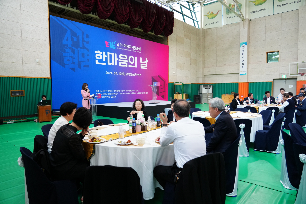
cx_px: 153
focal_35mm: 24
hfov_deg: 73.7
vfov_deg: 53.1
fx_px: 204
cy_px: 102
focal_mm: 24
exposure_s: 1/200
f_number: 4
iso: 2000
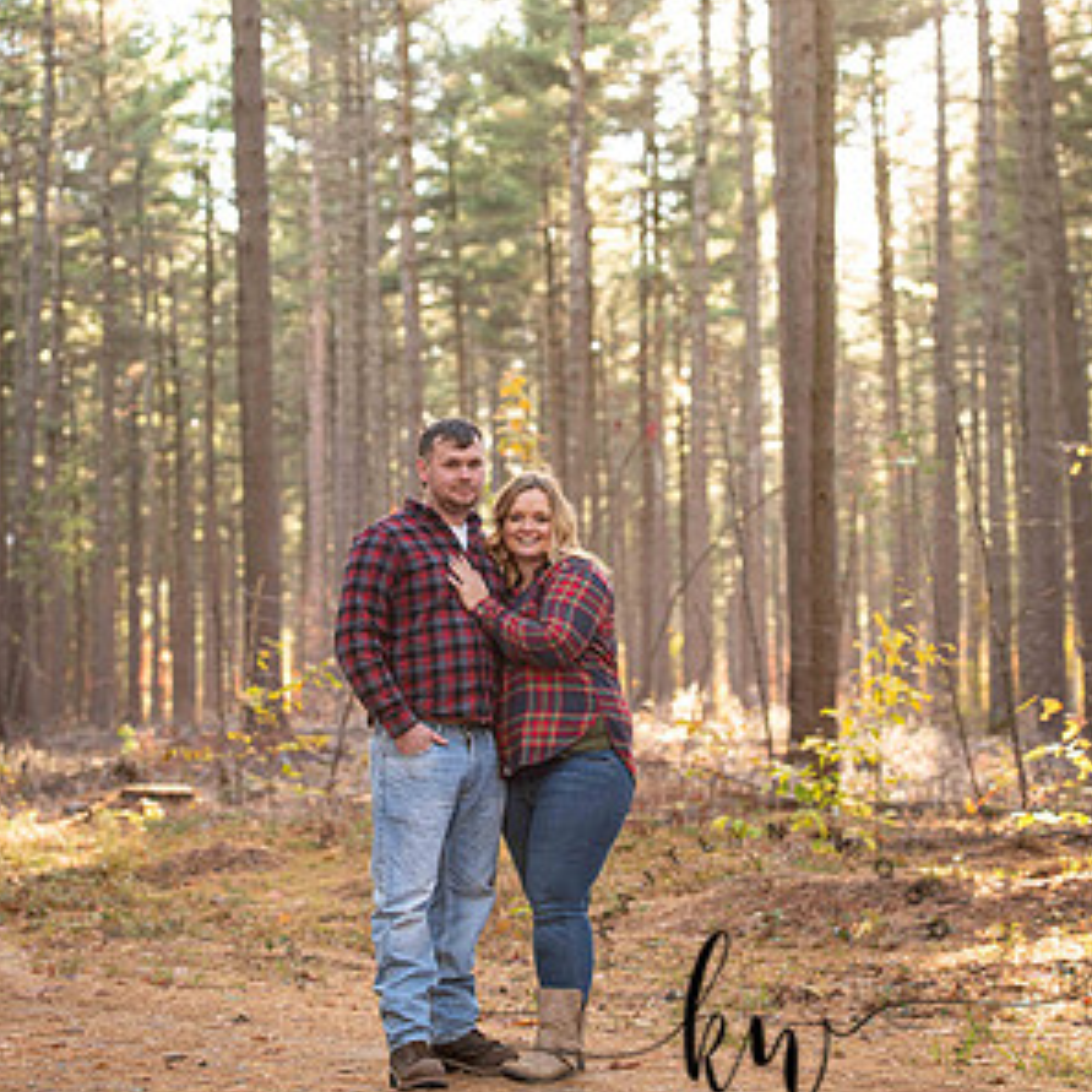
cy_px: 430
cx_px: 548
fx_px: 3212
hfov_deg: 19.3
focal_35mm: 90
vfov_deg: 19.3
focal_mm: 70
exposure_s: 1/200
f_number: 3.2
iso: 500
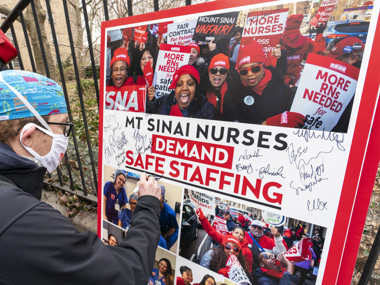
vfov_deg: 66.0
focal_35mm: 20
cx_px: 162
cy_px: 145
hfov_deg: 81.2
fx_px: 220
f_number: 9
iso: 1250
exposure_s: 1/250
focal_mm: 18
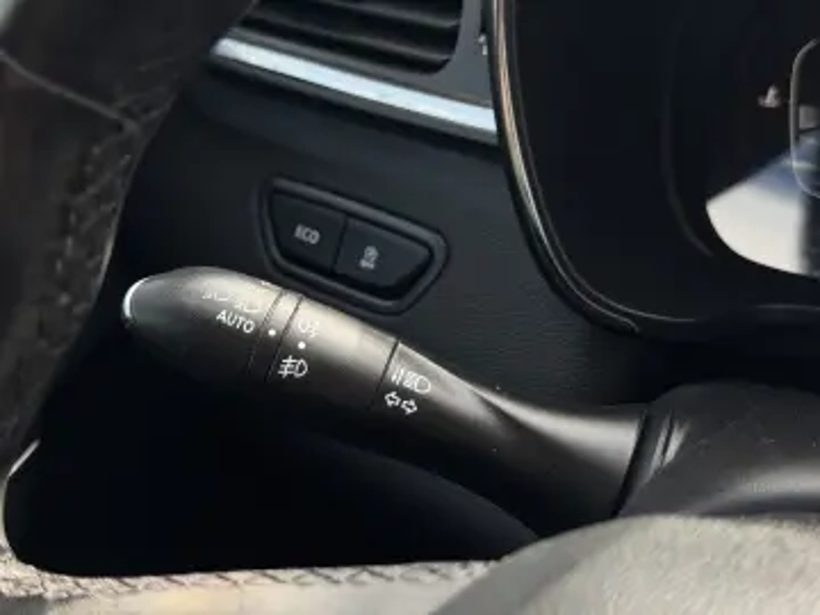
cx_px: 410
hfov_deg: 39.7
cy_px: 308
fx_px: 1137
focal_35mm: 48
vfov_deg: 30.3
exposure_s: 1/425
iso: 64
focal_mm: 6.76
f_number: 1.78
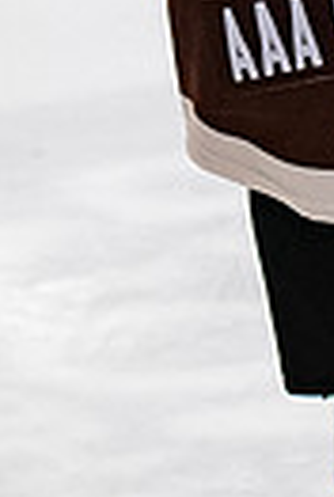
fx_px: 7987
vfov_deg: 3.6
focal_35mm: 577
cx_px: 311
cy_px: -227
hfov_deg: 2.4
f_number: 3.5
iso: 1800
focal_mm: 70
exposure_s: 1/800
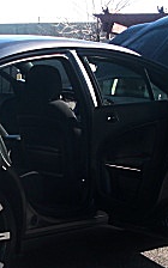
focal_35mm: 109
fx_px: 798
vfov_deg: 19.0
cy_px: 189
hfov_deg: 11.9
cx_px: -10
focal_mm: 6.3
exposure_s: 1/250
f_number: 2.8
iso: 50
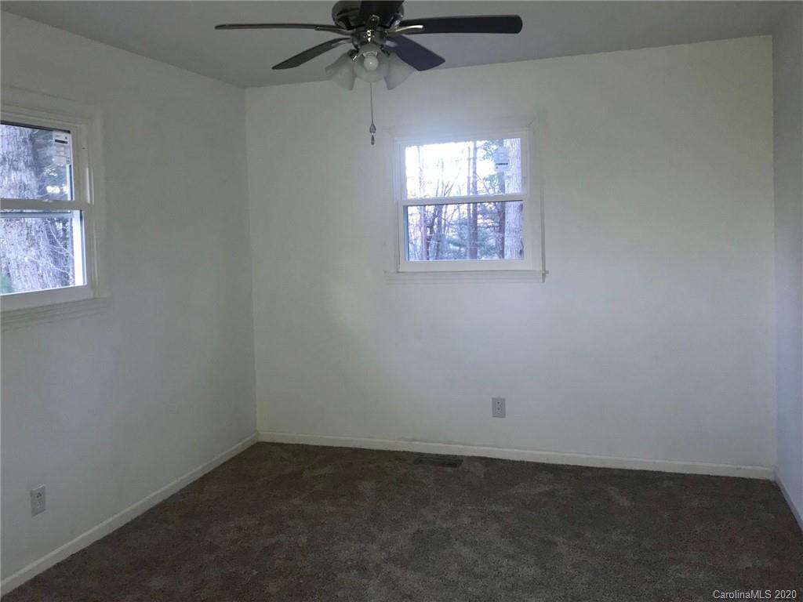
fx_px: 650
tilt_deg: -5.0
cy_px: 301
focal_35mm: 28
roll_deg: +2.6
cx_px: 402
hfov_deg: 63.4
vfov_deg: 49.7
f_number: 1.8
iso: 64
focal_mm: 3.99
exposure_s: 1/20
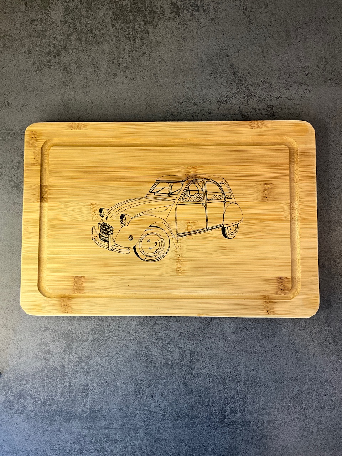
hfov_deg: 48.2
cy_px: 228
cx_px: 171
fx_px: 382
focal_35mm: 29
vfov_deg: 61.7
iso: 64
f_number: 1.8
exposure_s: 1/78
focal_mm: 3
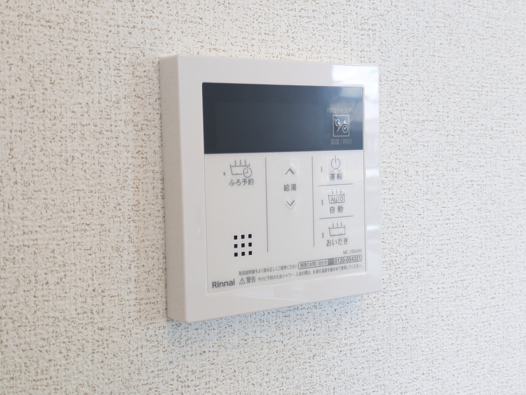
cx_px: 263
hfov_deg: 37.5
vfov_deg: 28.6
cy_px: 198
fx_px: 775
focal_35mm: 51
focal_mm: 5.43
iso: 224
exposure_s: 1/120
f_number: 1.89
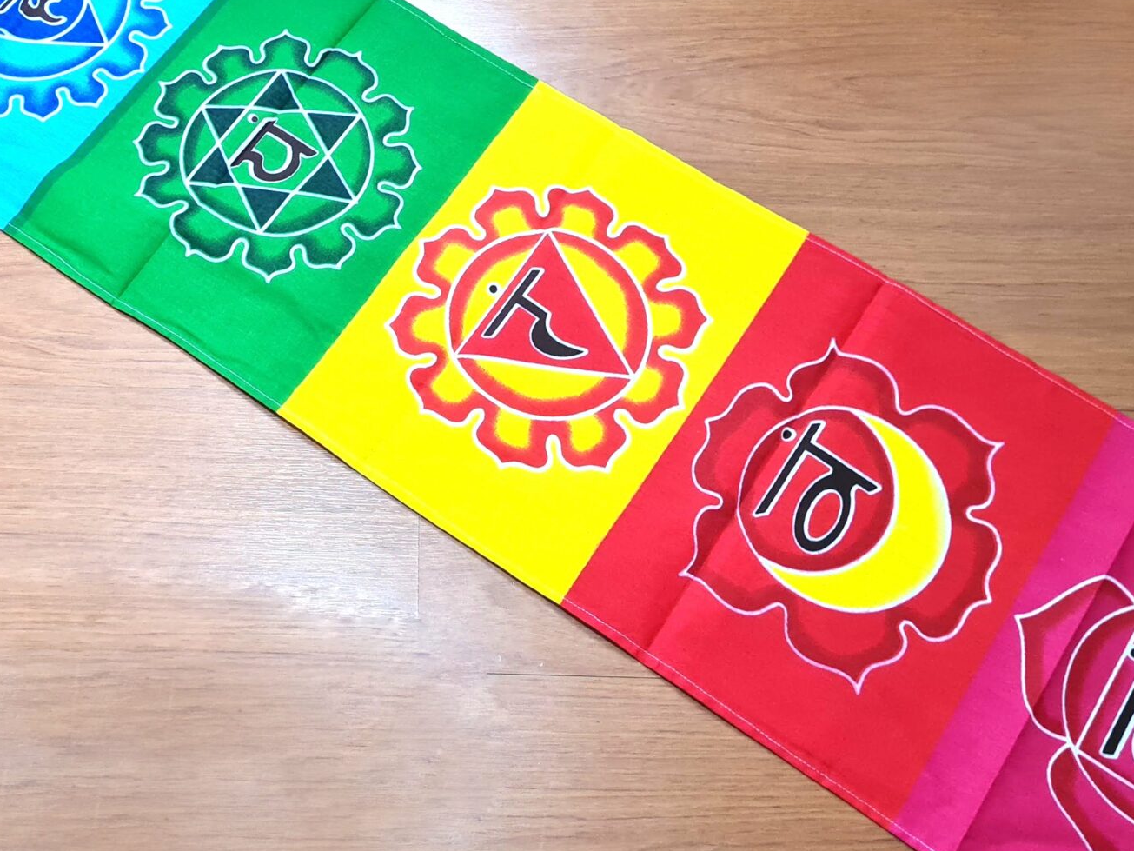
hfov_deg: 37.0
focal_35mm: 51
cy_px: 256
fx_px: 1671
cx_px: 356
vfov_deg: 28.3
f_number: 1.8
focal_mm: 5.4
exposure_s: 1/40
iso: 250
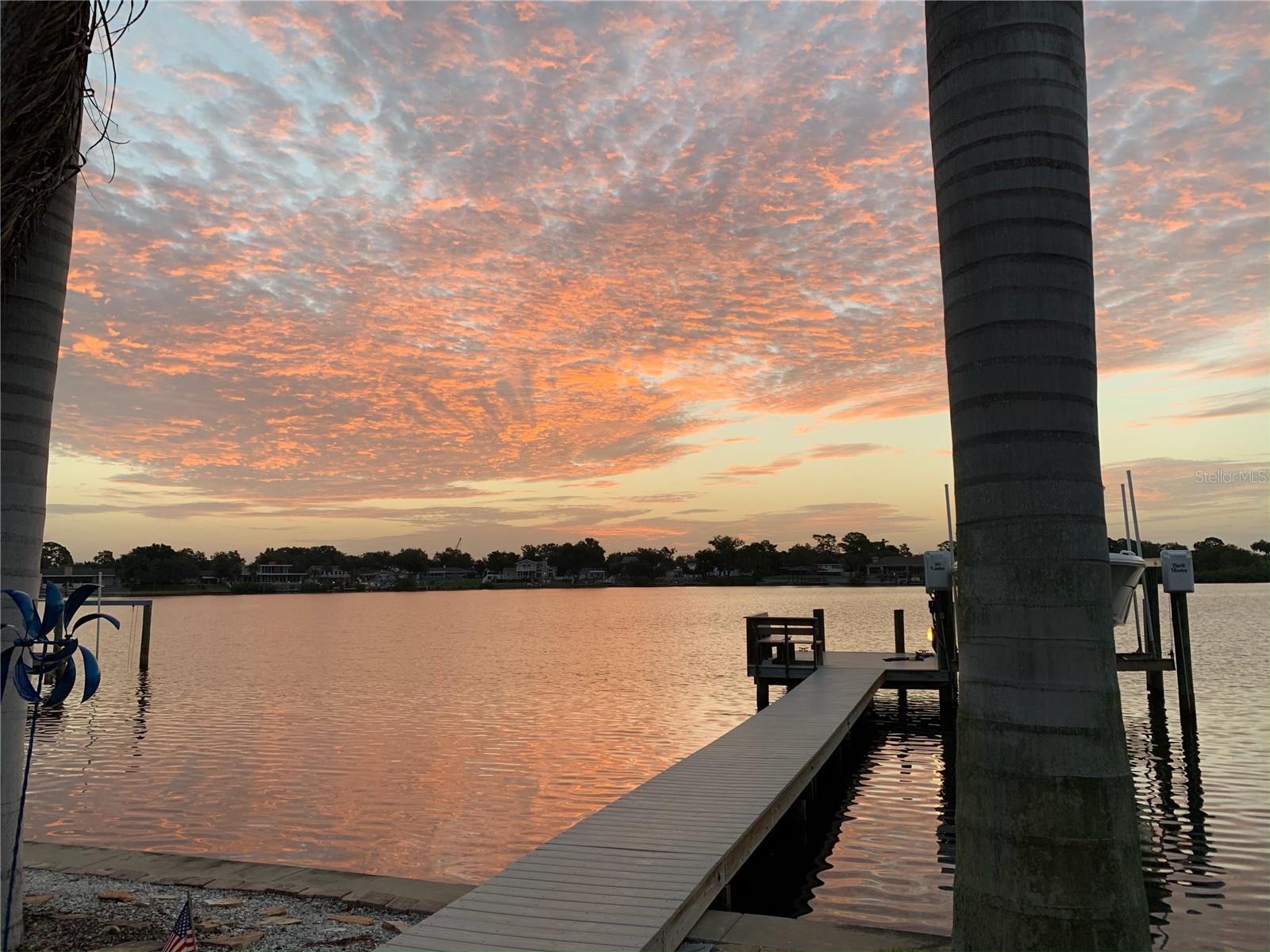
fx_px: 954
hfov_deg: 67.3
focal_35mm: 26
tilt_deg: +6.4
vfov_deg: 53.1
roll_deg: +0.4
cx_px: 635
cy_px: 476
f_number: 1.8
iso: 50
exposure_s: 1/122
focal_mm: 4.25
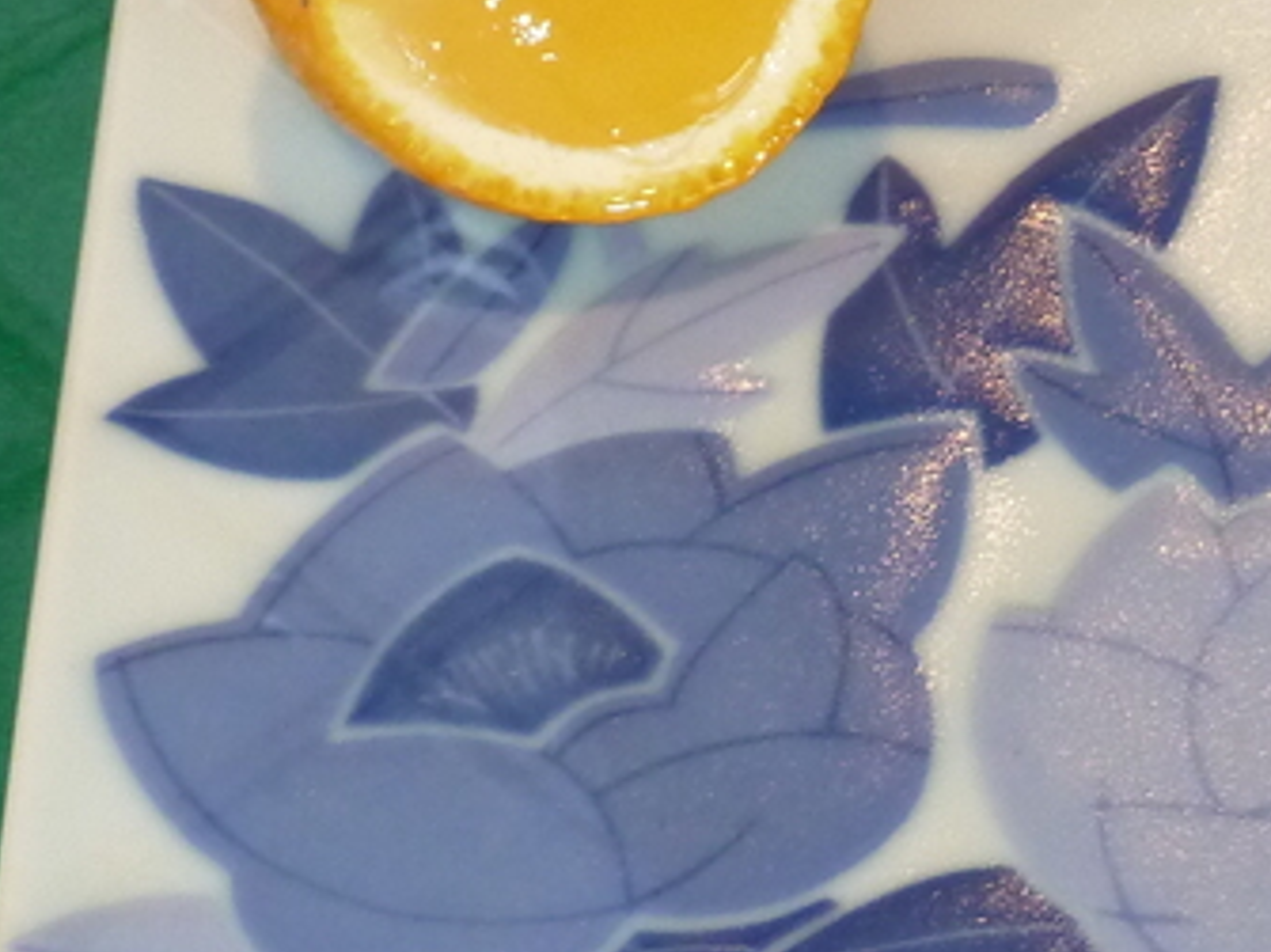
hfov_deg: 8.7
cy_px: 520
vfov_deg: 6.6
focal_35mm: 226
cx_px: 1499
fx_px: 8295
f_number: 4
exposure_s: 1/30
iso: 160
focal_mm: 10.3
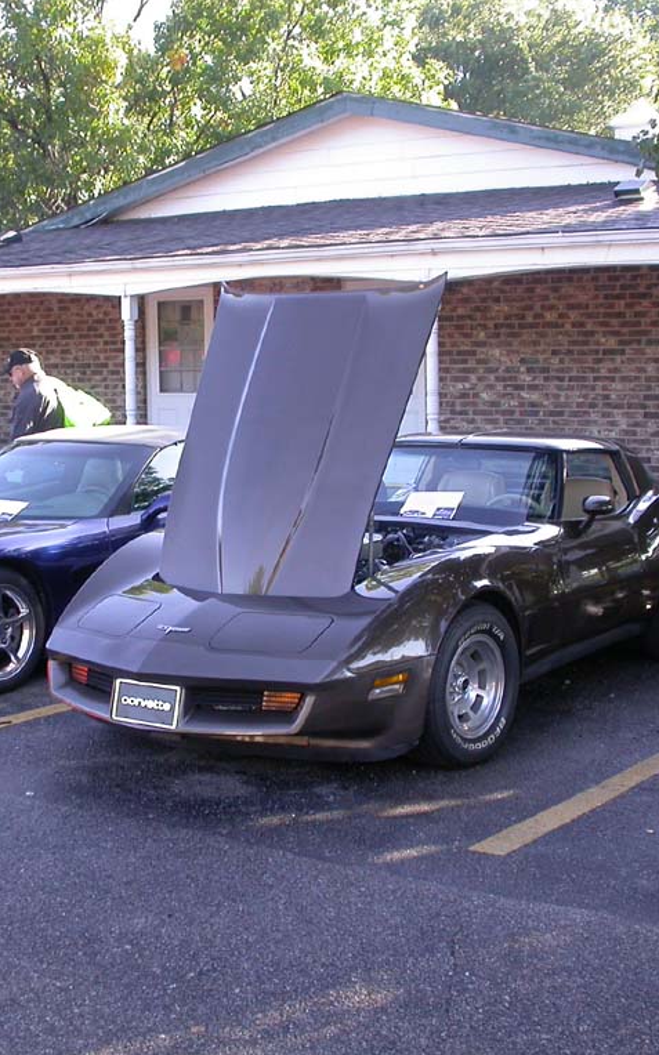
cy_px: 528
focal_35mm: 54
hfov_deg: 23.9
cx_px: 242
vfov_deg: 37.5
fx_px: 1553
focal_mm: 7.85
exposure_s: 1/89.7
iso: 100
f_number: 3.7
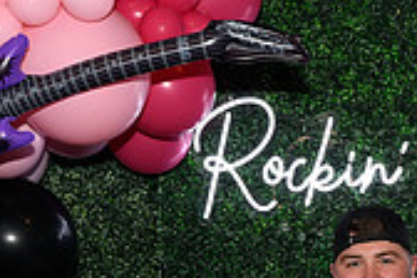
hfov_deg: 20.1
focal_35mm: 100
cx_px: 357
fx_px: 1158
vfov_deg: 12.6
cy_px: 475
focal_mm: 29
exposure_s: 1/60
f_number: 6.3
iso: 500
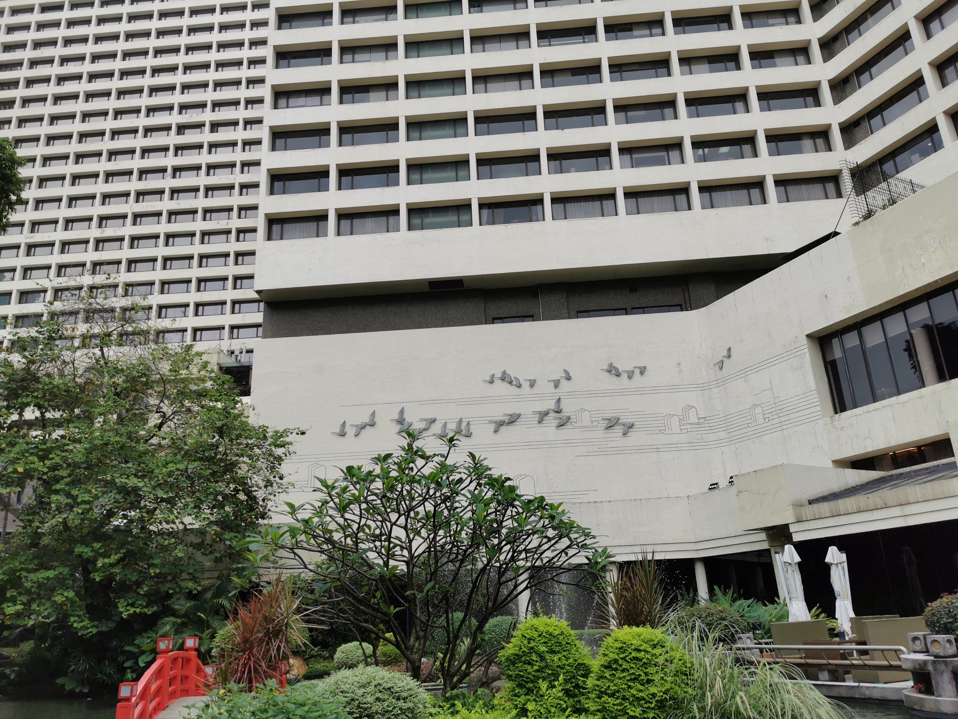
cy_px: 360
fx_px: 747
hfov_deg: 65.3
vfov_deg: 51.4
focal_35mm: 27
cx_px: 479
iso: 50
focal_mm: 5.56
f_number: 1.6
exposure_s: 1/3333
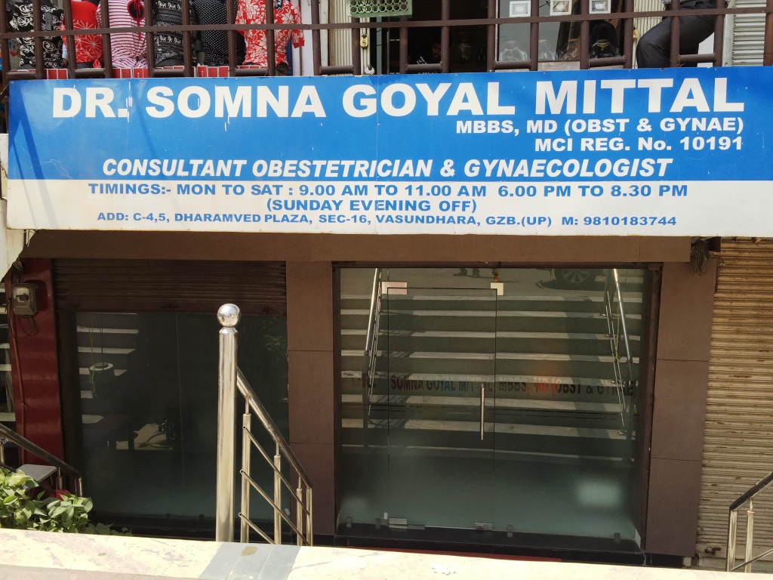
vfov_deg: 48.2
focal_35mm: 29
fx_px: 648
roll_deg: -0.4
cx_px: 386
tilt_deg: -7.6
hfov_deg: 61.7
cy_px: 290
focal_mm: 4.15
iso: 32
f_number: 2.2
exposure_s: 1/1068
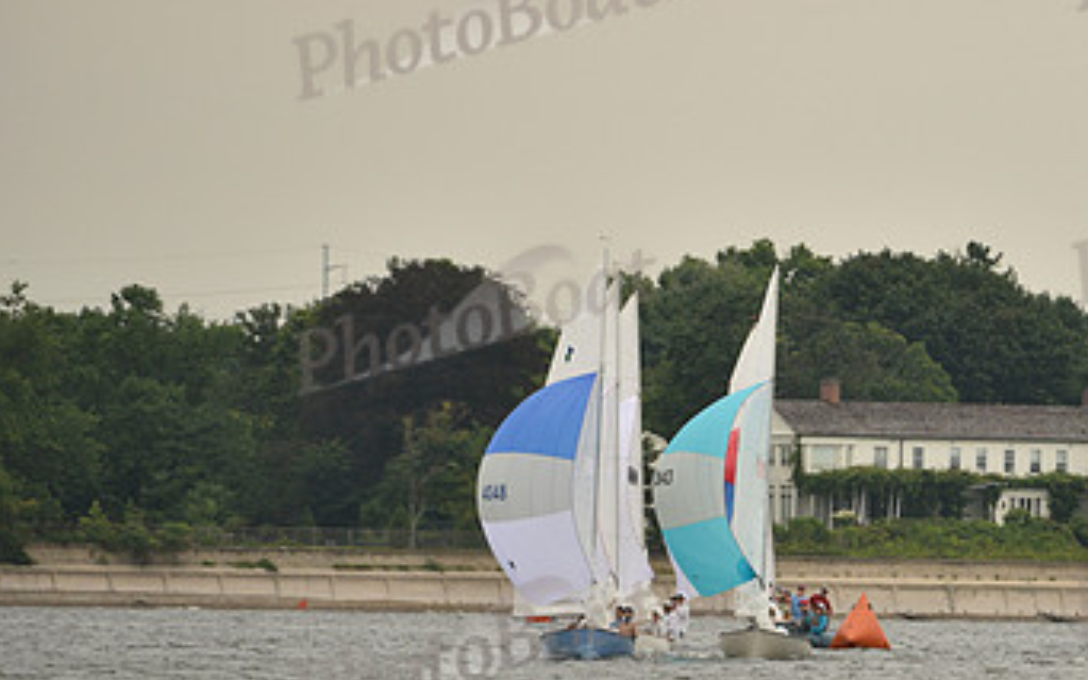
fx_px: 20545
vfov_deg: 1.9
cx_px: 909
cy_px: 433
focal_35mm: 693
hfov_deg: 3.0
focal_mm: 400
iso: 320
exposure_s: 1/1250
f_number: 5
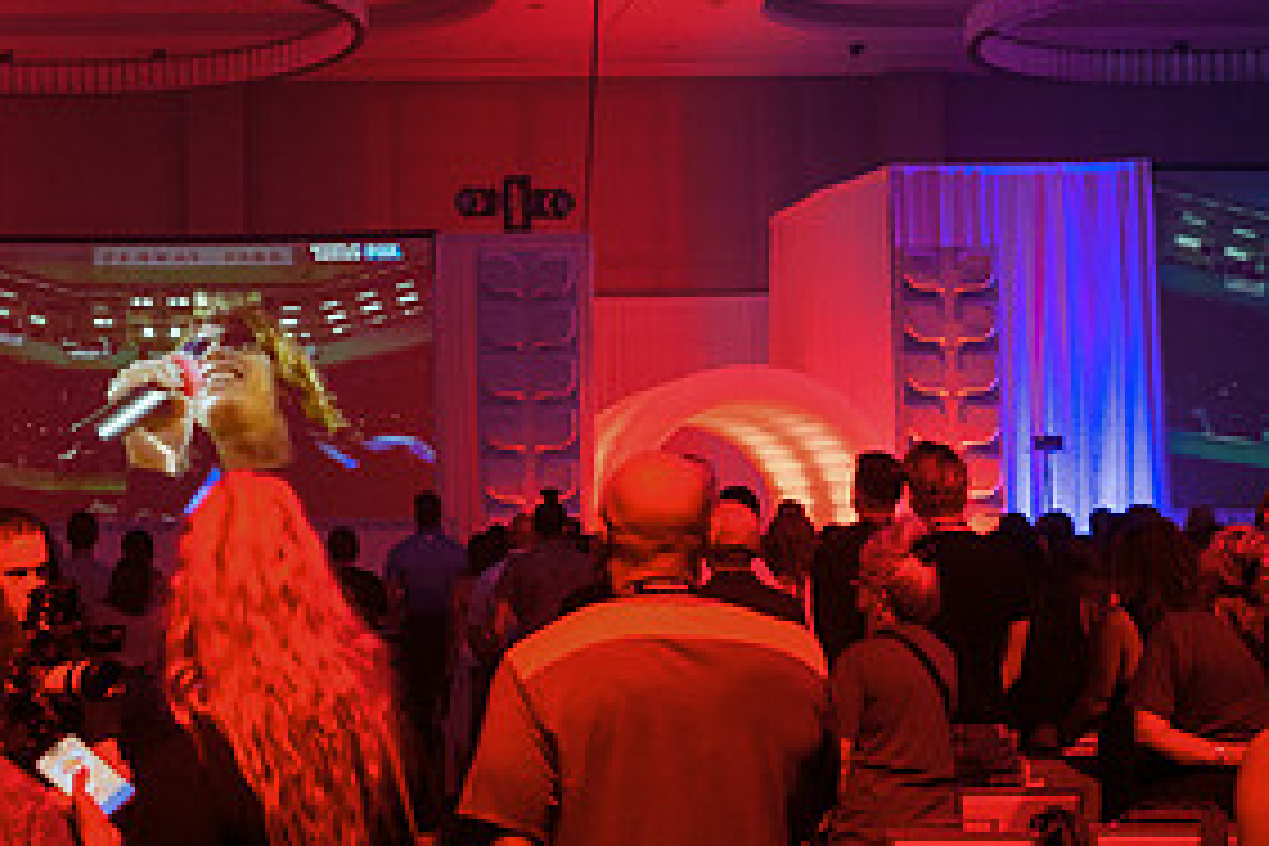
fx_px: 2538
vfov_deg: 18.9
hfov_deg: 27.2
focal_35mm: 72
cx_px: 166
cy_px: 416
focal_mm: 35
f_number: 4
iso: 1250
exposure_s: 1/160
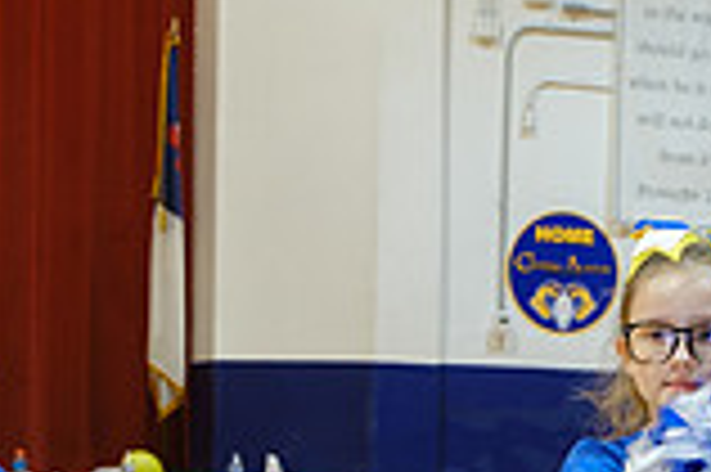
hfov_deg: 13.6
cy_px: 781
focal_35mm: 149
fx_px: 2940
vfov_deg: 8.9
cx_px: 666
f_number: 3.6
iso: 1000
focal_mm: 23.4
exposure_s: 1/60
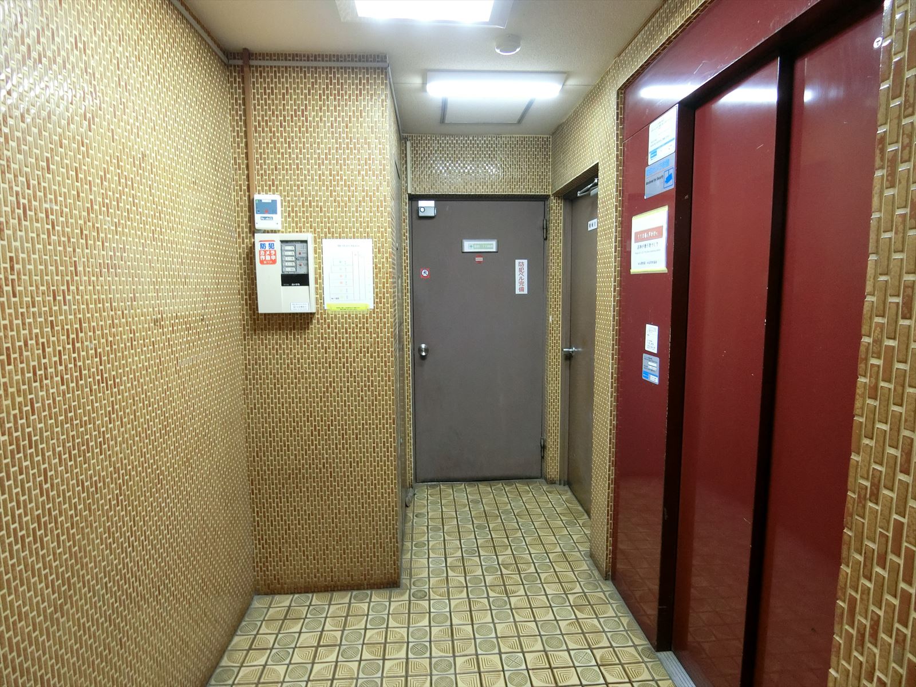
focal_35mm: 19
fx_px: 503
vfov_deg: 68.7
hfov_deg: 84.7
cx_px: 458
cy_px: 344
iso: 400
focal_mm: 4.06
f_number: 2.7
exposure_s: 1/50
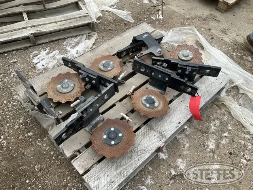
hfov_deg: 61.7
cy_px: 95
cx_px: 126
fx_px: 212
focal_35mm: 29
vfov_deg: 48.2
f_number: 1.8
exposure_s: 1/215
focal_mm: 3
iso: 20
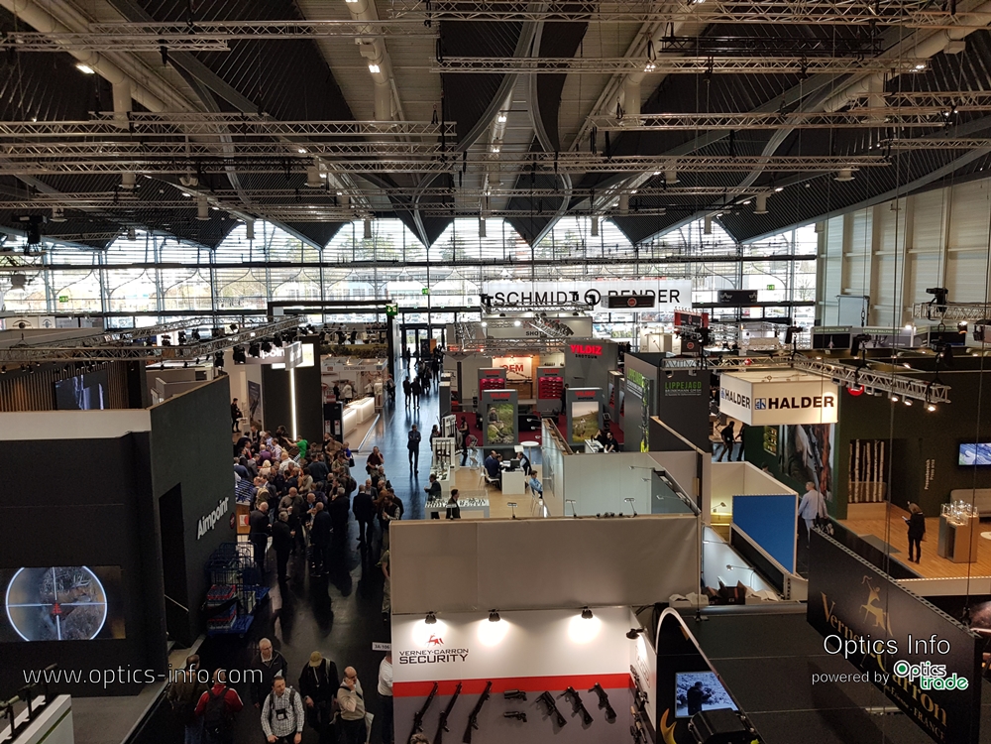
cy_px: 372
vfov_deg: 53.1
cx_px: 496
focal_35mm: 26
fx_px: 744
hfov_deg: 67.3
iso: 64
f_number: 1.7
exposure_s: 1/100
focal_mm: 4.2
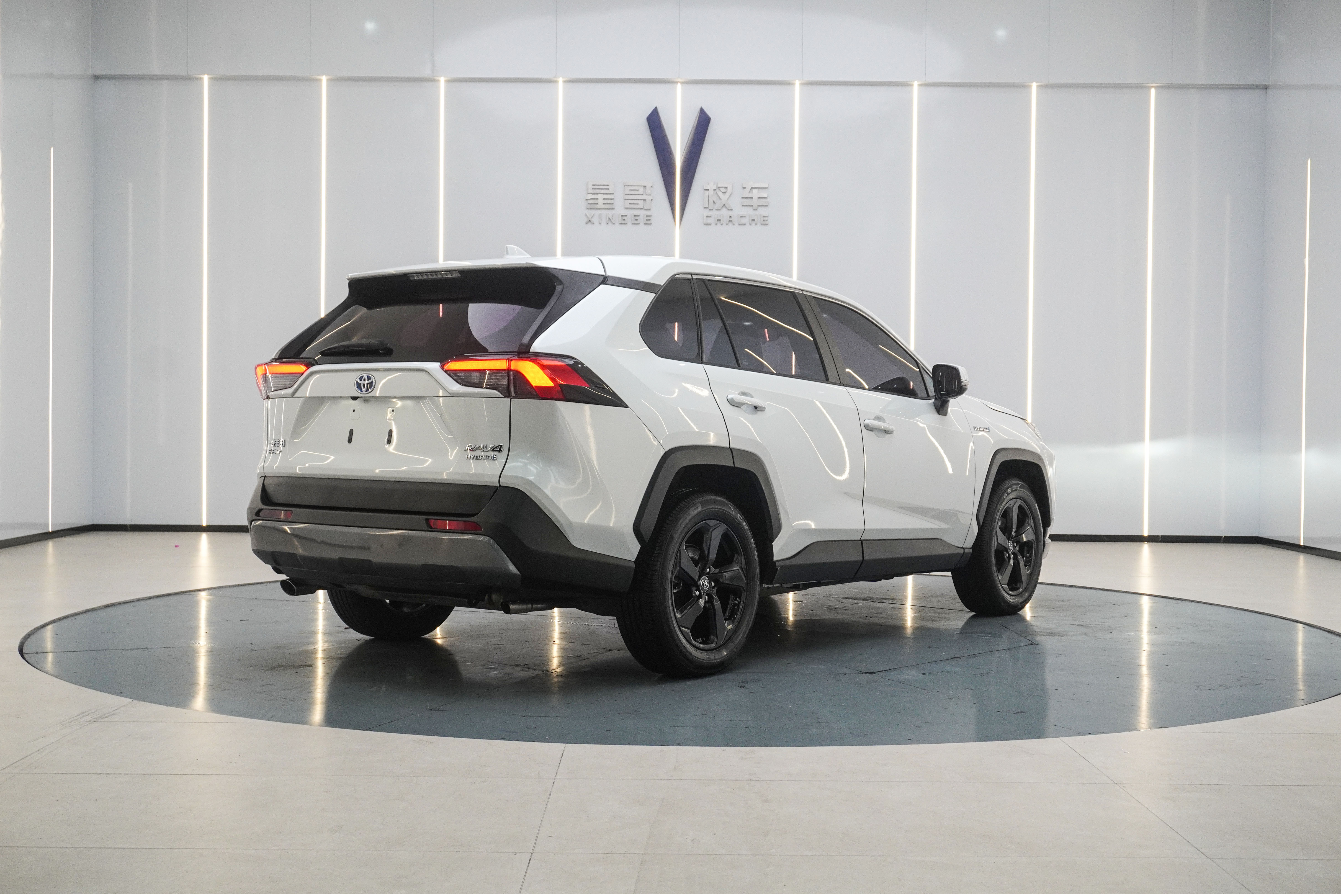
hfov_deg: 46.4
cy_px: 447
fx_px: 1564
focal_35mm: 42
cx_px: 670
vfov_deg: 31.9
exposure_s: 1/80
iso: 1000
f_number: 6.3
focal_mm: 28
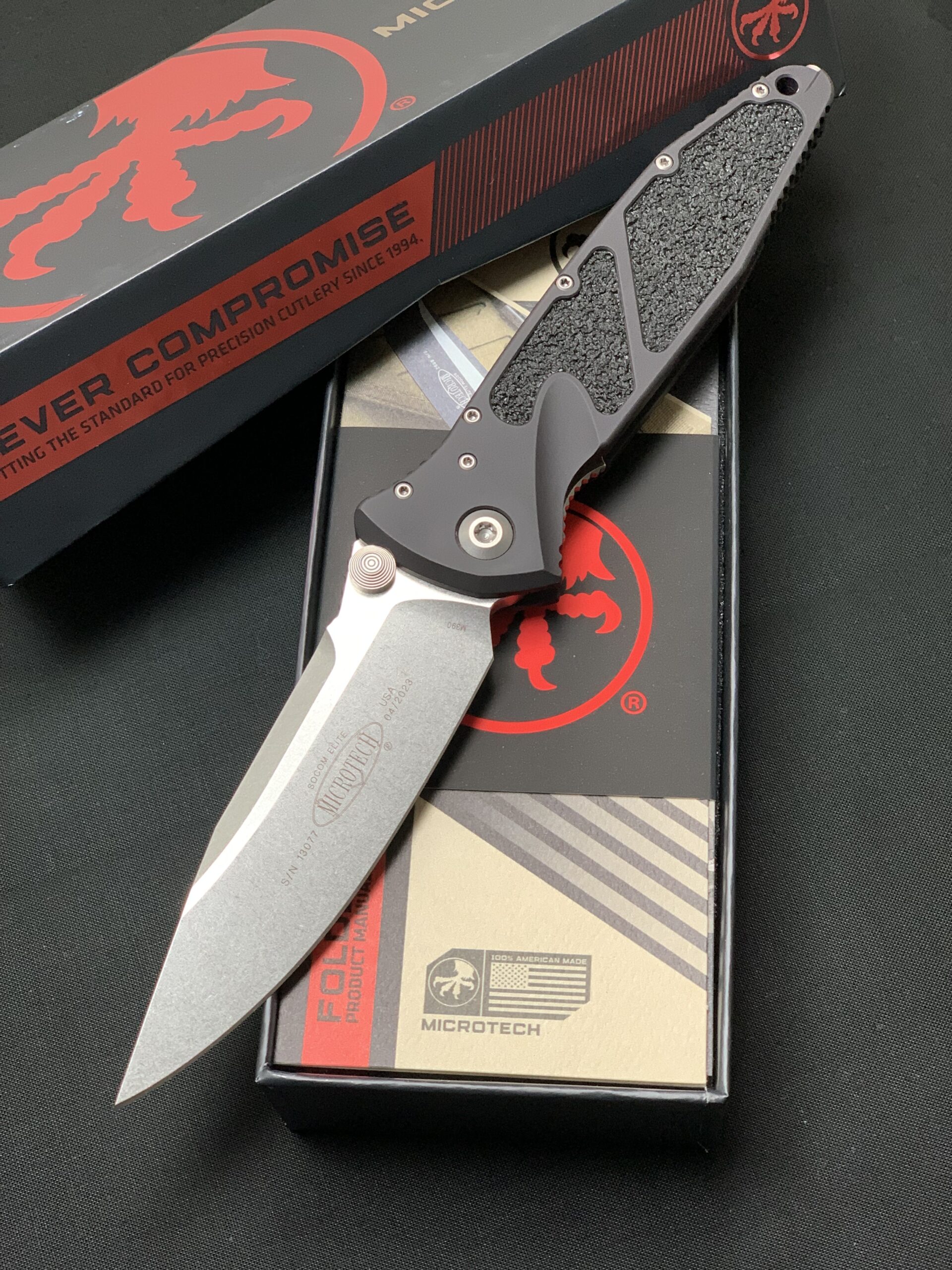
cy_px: 635
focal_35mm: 52
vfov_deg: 36.8
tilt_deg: -65.6
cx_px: 476
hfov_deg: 28.0
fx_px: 1907
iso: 100
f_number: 2.4
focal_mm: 6
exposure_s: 1/50
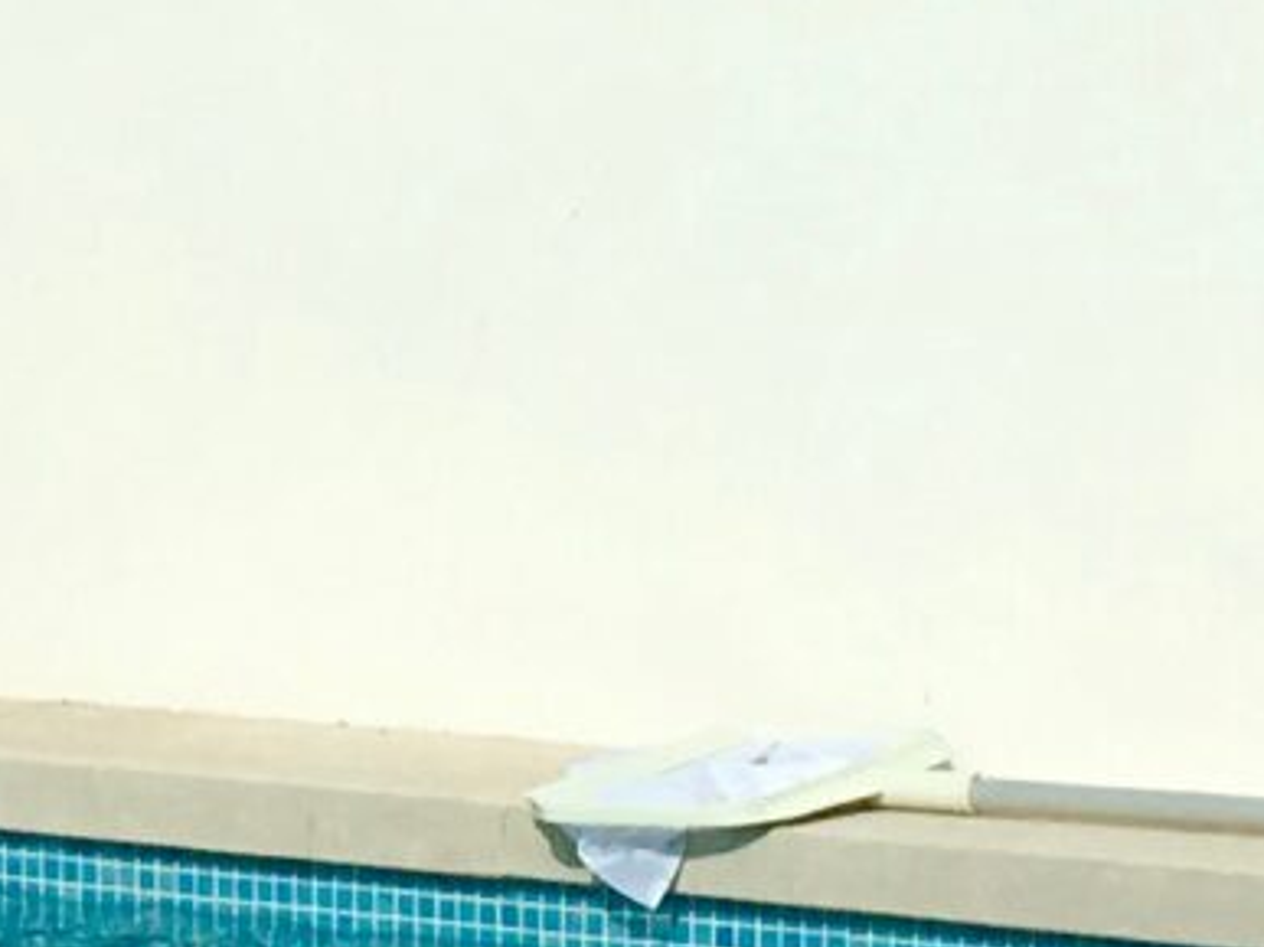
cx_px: 559
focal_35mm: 192
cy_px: 431
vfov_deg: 7.7
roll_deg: +1.9
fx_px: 7009
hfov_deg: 10.3
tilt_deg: -1.4
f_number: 2.2
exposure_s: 1/2481
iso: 25
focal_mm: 4.15
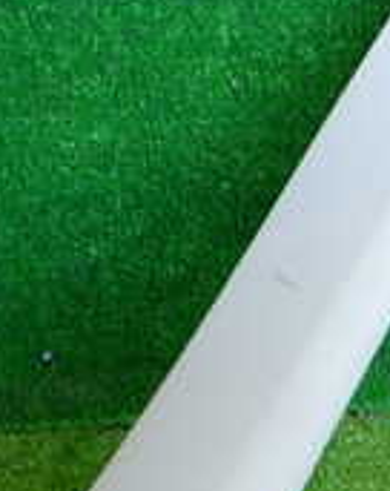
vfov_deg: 18.6
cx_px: 338
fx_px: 1491
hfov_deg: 14.8
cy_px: 192
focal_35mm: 103
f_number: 2.3
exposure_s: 1/50
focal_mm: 5.4
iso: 200
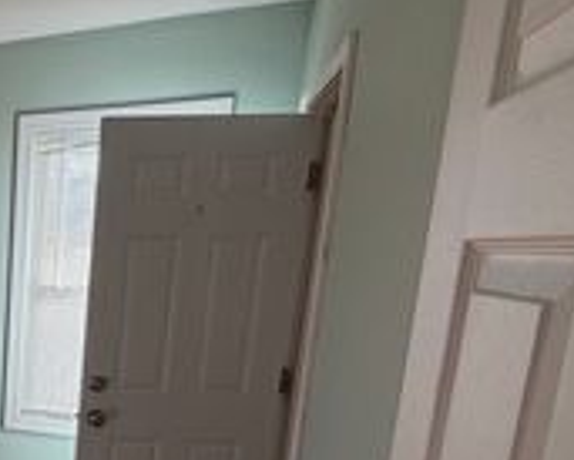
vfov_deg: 35.9
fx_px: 680
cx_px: -161
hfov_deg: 33.9
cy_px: 378
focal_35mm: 40
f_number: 2.2
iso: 50
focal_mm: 2.22
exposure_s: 1/167
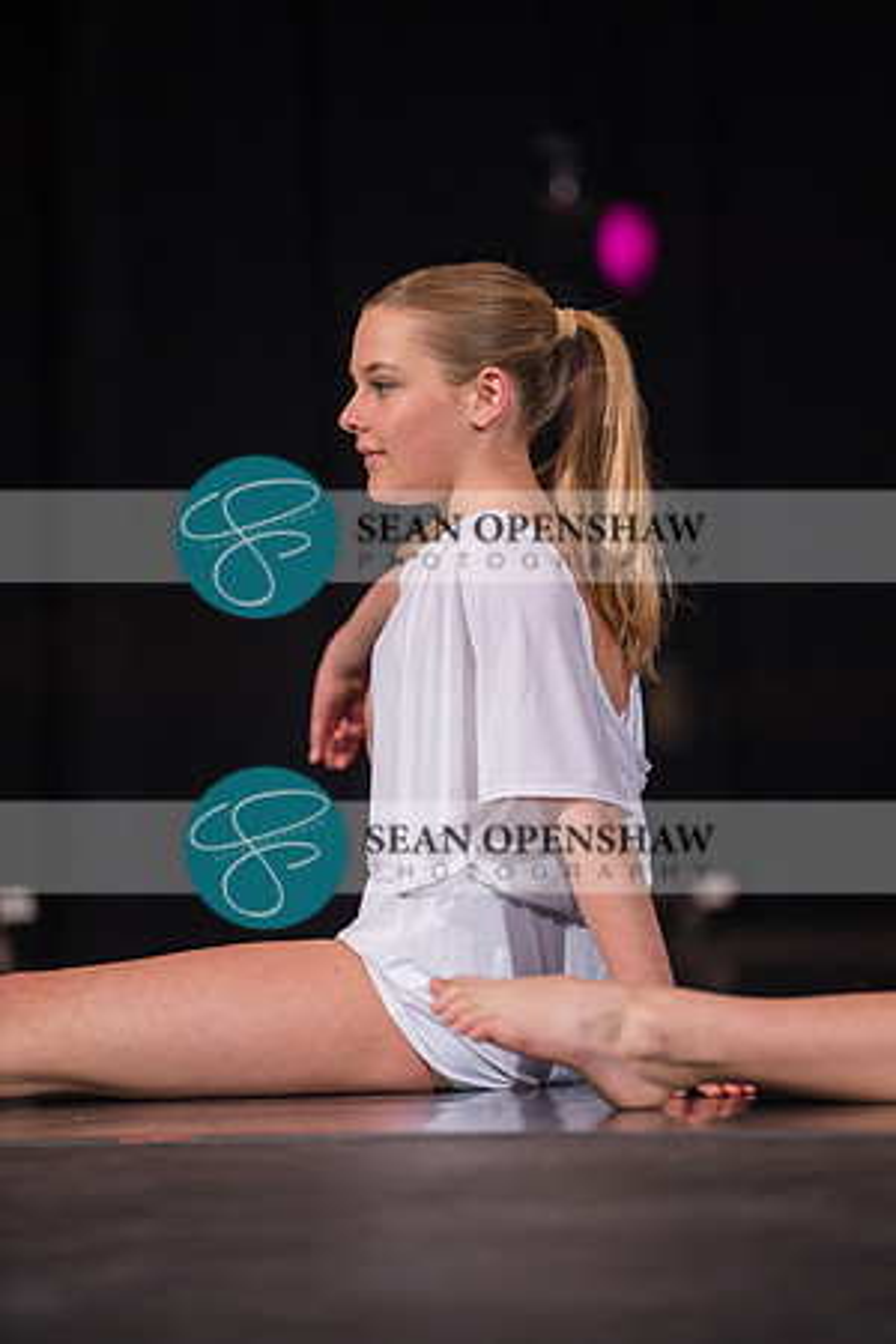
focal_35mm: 148
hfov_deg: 9.3
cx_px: 448
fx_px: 5525
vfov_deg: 13.9
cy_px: 672
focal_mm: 148
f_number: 2.8
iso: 400
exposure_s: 1/500
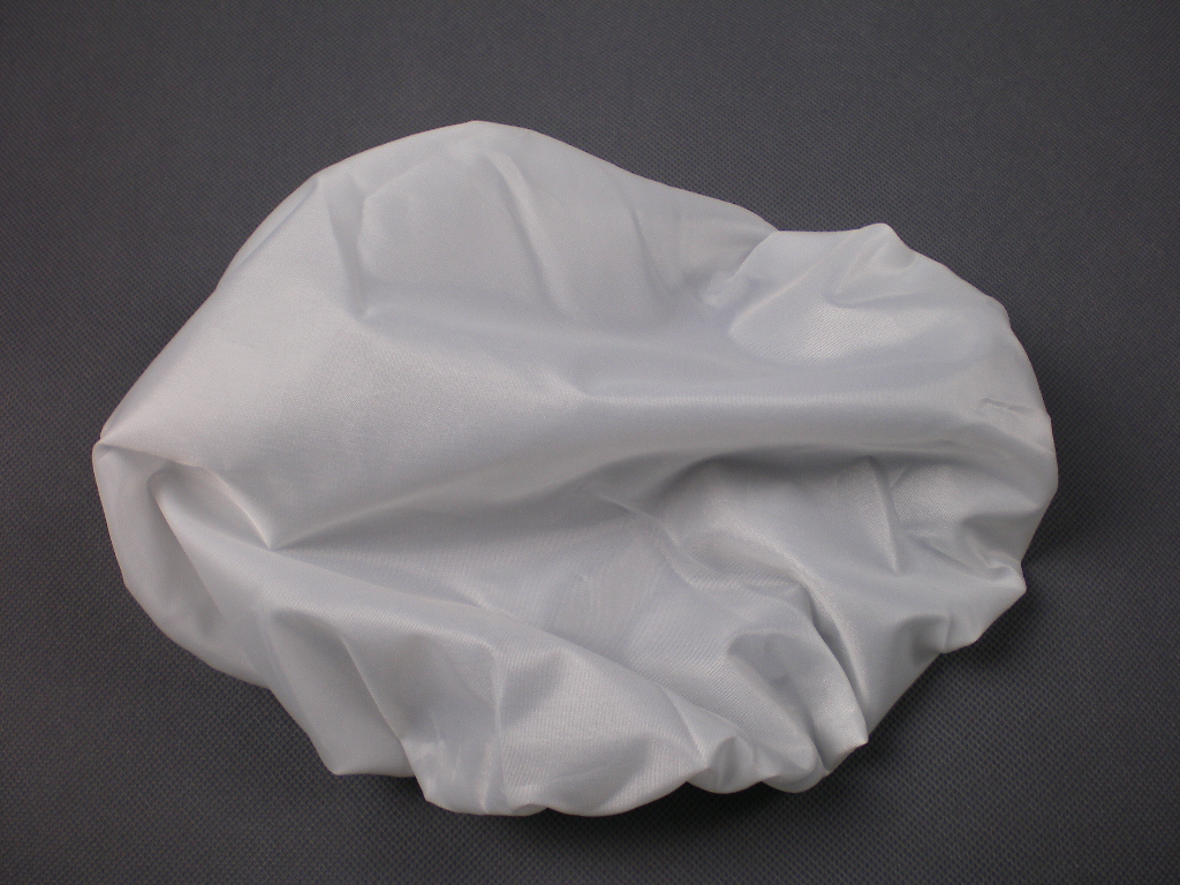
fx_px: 1295
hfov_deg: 49.0
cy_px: 442
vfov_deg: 37.7
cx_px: 590
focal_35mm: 38
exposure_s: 1/40
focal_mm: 6.3
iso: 64
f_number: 3.1
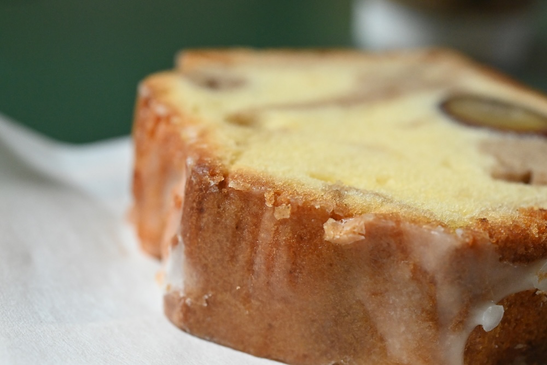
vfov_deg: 22.6
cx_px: 274
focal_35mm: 60
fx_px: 912
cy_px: 182
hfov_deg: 33.4
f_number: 9
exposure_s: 1/125
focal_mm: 60
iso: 6400
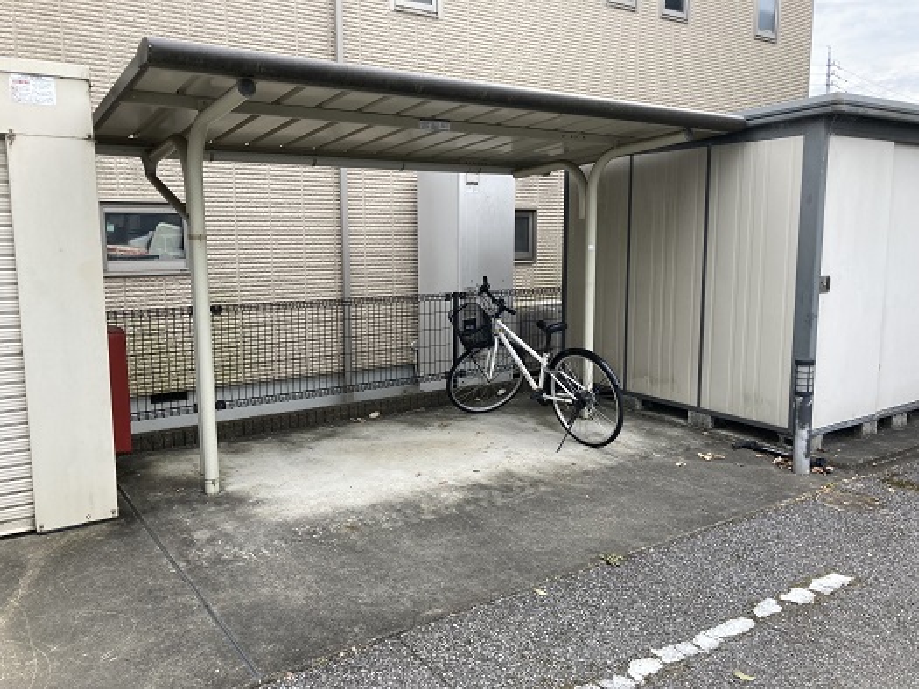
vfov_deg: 49.8
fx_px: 744
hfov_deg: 63.4
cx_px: 460
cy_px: 344
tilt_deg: -7.3
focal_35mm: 28
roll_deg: +0.0
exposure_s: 1/392
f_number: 1.8
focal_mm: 3.99
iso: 20
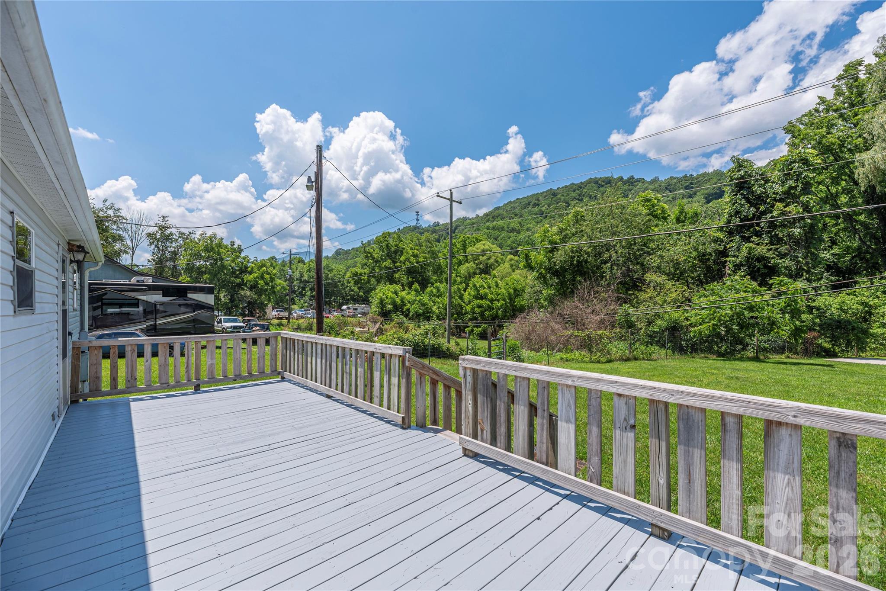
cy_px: 296
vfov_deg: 81.2
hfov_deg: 104.2
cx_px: 443
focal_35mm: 14
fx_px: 345
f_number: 8
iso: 320
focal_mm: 14
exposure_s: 1/2500
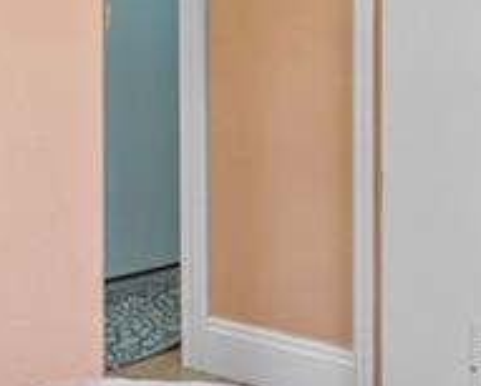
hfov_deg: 17.0
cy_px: -119
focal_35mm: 110
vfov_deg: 13.5
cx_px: 514
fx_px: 1567
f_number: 8
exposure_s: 1/4
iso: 200
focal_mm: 14
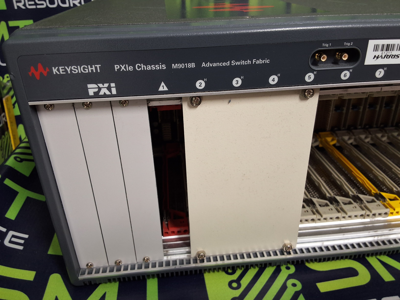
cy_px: 150
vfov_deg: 49.7
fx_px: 324
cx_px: 200
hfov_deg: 63.4
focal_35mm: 28
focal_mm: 2.91
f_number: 1.9
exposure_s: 1/30
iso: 160
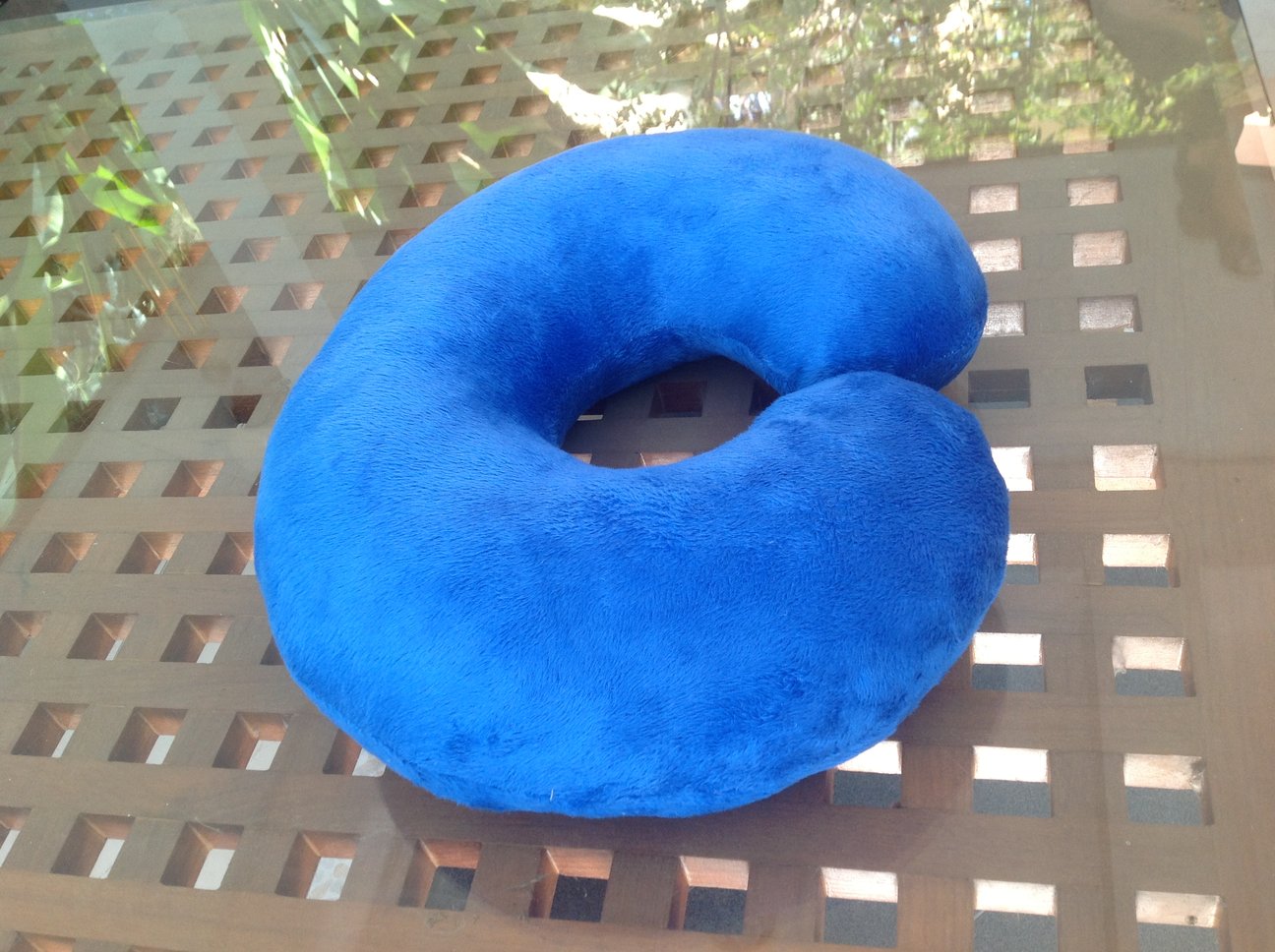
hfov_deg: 52.7
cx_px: 638
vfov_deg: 40.6
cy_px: 476
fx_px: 1287
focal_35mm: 35
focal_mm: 4.28
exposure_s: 1/60
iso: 64
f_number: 2.4
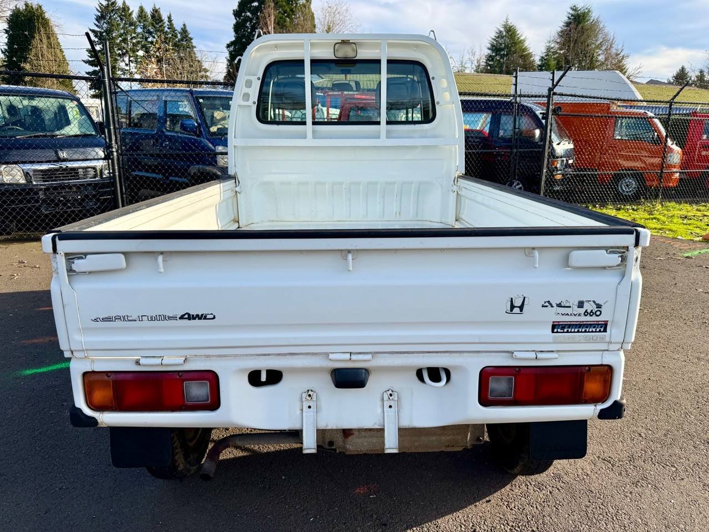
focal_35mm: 24
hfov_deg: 71.6
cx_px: 354
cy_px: 266
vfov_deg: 56.8
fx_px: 492
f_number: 1.78
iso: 100
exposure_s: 1/3021
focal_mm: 6.76
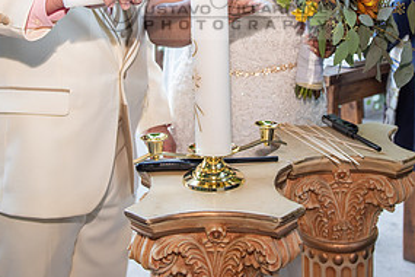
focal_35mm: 63
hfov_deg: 31.9
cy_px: 5
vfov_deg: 20.9
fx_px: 726
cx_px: 217
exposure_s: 1/125
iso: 640
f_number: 4.5
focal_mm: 31
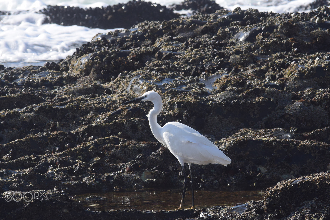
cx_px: 163
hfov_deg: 6.6
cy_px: 111
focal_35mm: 311
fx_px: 2850
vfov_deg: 4.4
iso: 400
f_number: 11
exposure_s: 1/400
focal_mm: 200
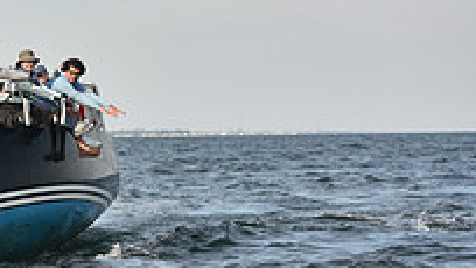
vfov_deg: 5.5
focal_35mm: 223
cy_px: 136
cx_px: -170
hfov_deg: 9.5
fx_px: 2816
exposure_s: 1/800
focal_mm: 75
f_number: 4.5
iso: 250
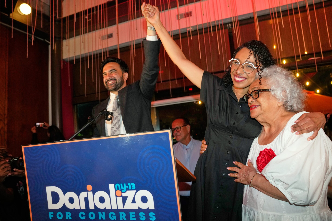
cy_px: 112
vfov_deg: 51.3
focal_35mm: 25
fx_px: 231
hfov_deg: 71.5
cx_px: 167
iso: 1600
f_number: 4
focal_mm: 24
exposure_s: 1/60
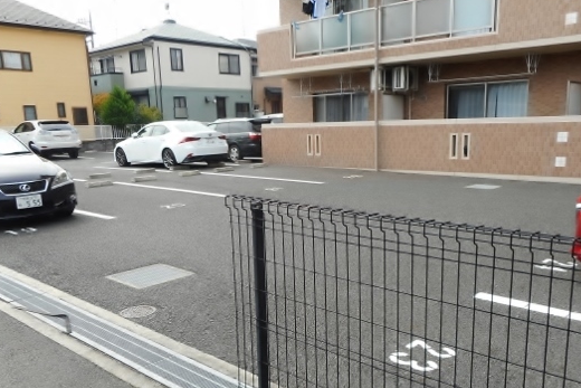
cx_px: 306
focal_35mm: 32
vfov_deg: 40.9
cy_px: 238
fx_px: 517
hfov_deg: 58.7
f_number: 3.7
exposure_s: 1/250
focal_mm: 4.5
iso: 80
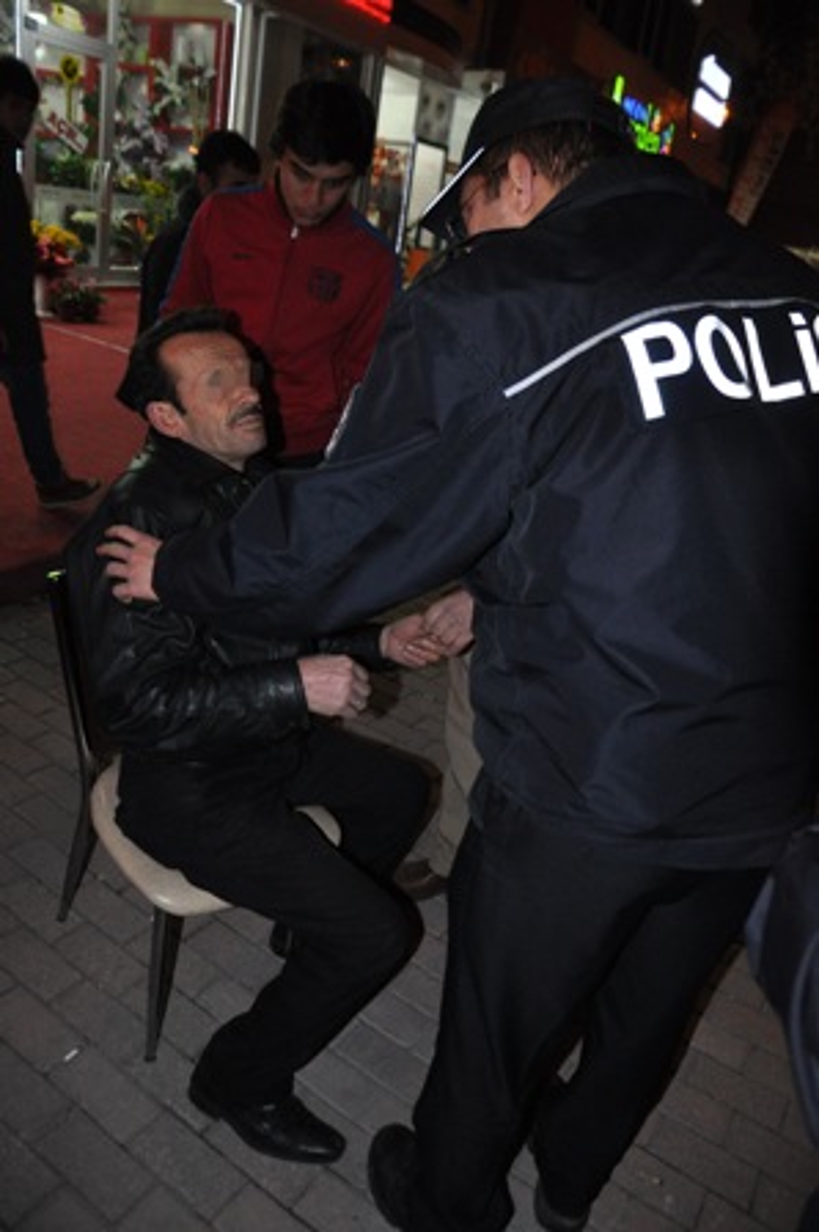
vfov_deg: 67.4
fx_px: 923
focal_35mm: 27
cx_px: 410
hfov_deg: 47.9
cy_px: 616
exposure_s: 1/60
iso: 800
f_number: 3.5
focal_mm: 18
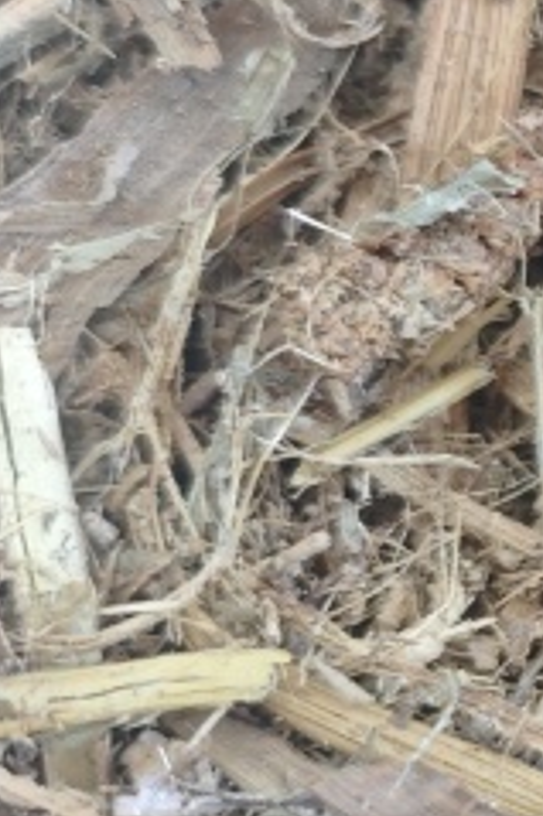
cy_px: 403
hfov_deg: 14.1
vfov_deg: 25.4
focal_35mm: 80
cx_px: 1117
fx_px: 1812
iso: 640
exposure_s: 1/43.8
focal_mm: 6.55
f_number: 1.6
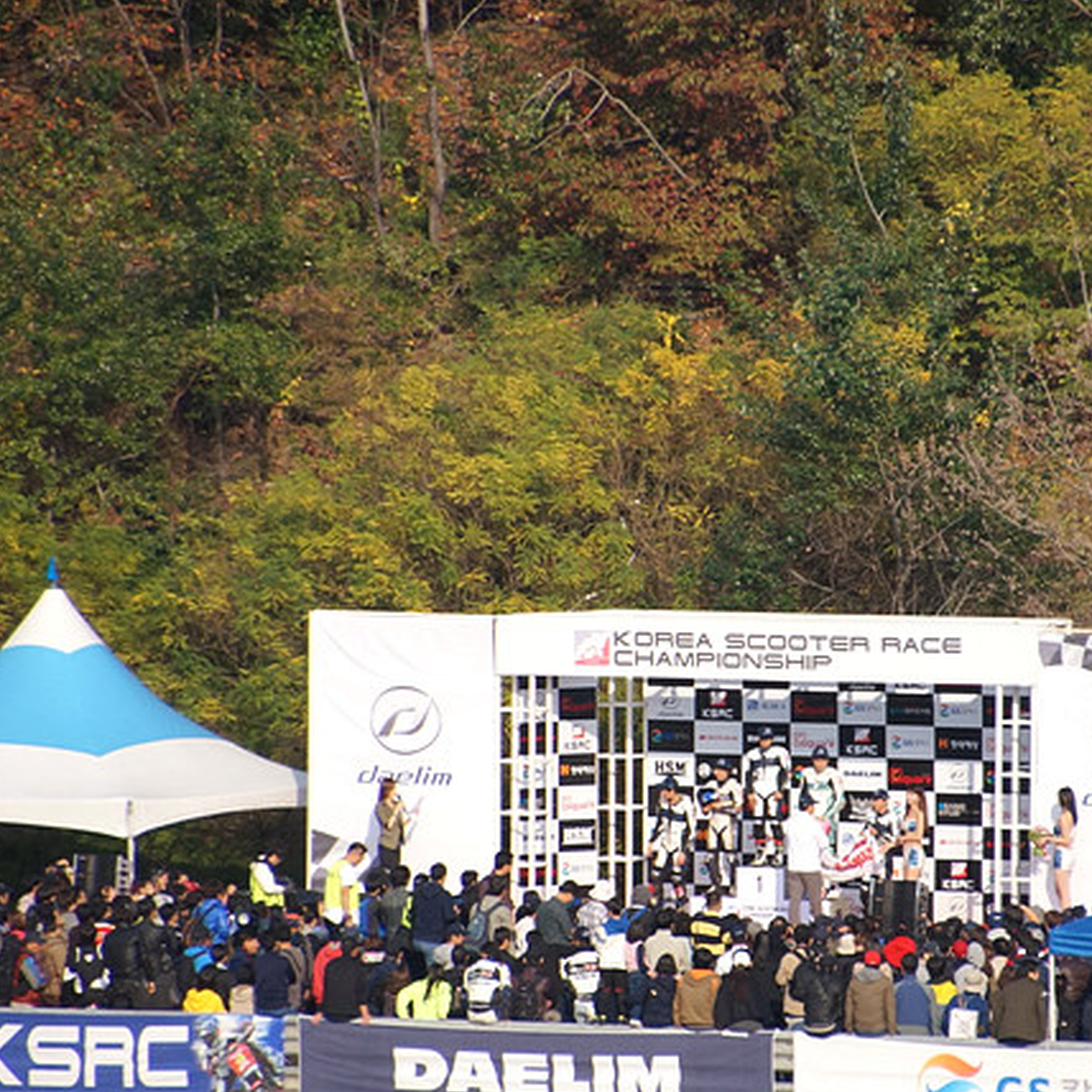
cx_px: 758
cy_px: 637
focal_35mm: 666
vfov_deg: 2.6
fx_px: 23770
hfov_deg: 2.6
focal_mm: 280
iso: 400
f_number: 6.3
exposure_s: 1/1600
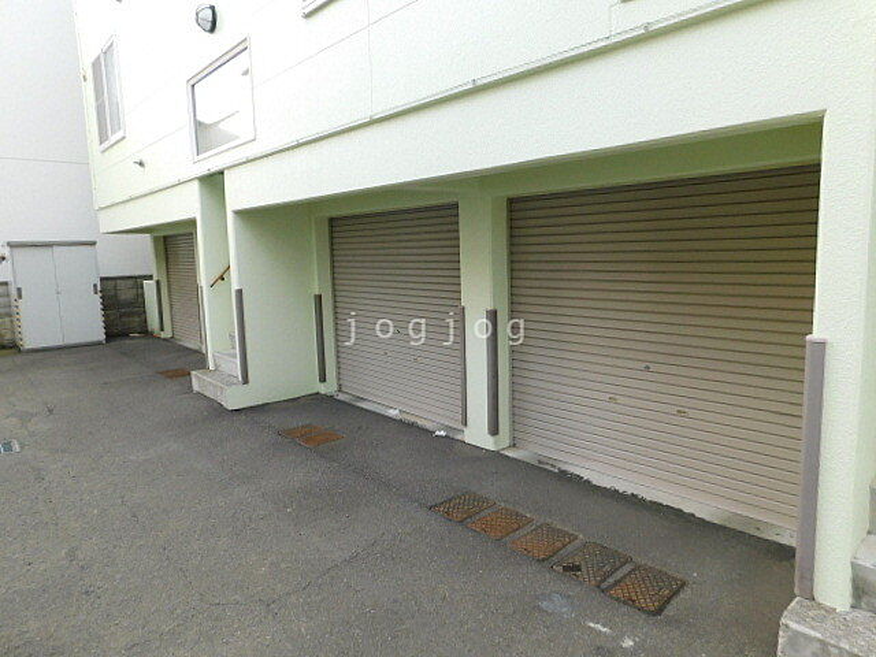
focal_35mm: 23
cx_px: 438
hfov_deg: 73.9
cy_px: 328
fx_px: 582
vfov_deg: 58.9
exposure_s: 1/160
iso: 125
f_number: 3
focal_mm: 4
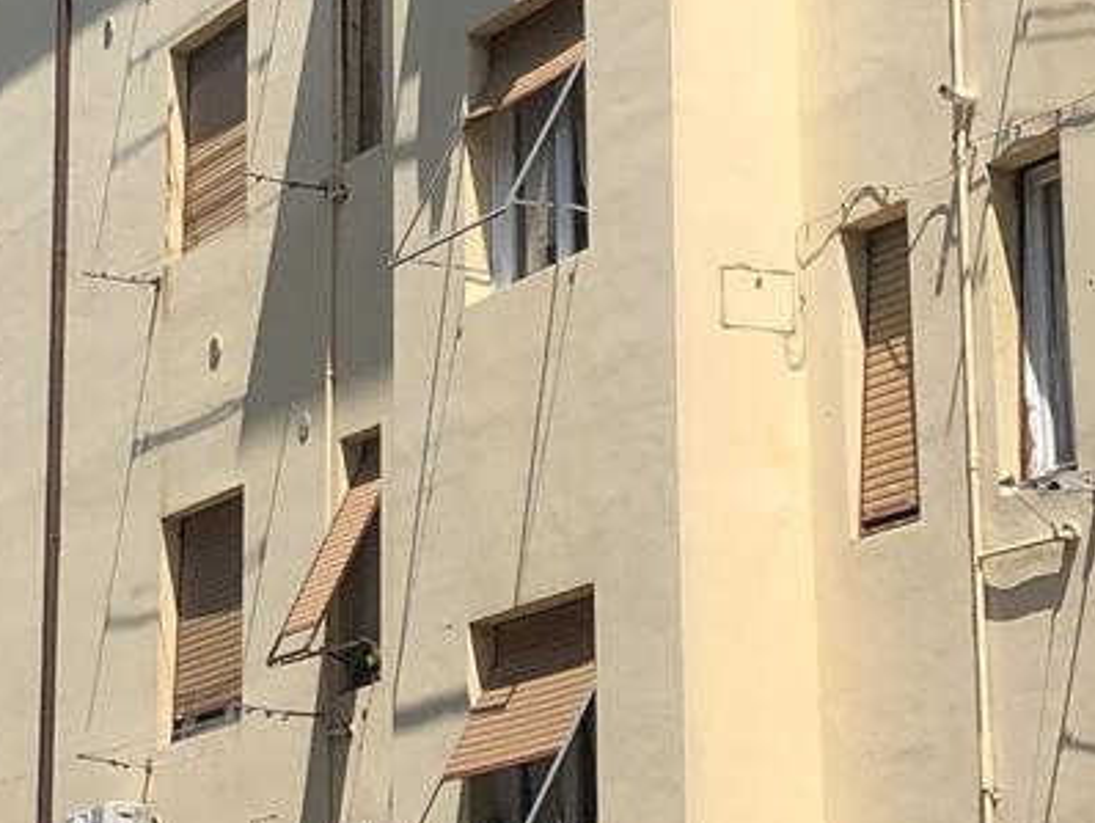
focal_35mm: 135
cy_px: 72
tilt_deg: +14.7
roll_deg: -0.6
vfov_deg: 10.9
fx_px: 4273
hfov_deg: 14.6
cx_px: 289
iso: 20
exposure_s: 1/2825
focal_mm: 4
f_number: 1.8
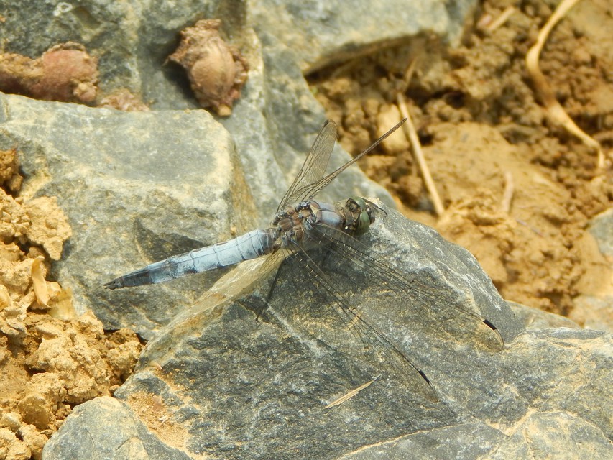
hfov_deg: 8.5
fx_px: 4109
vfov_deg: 6.4
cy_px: 230
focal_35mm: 232
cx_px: 306
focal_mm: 41.7
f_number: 5.6
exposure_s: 1/320
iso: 125
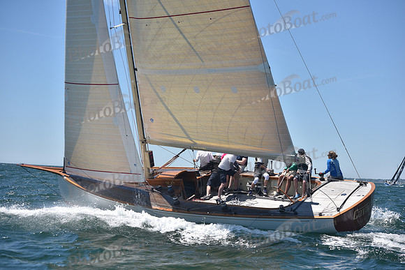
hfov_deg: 28.8
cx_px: 202
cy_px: 135
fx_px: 788
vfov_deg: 19.5
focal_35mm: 70
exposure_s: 1/1000
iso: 200
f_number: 4.5
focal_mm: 70
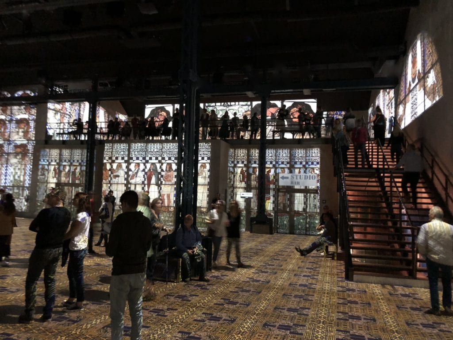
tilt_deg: +3.9
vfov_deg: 49.7
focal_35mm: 28
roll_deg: -1.7
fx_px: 366
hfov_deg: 63.4
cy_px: 170
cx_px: 226
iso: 500
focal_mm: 3.99
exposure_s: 1/4
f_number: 1.8
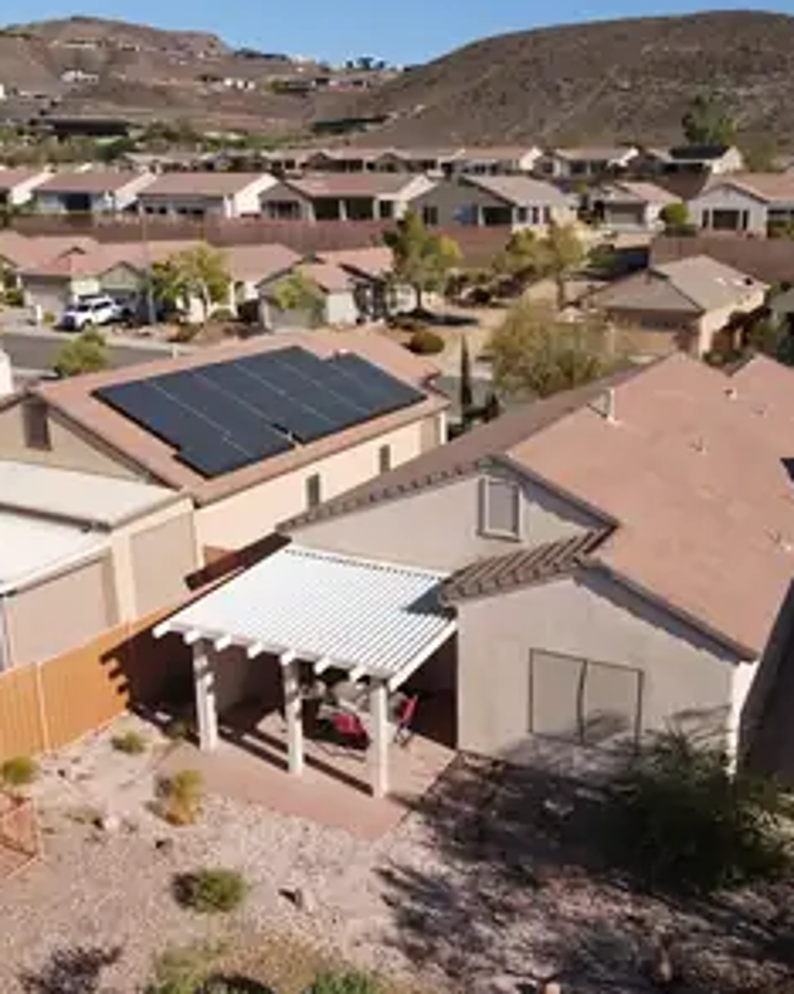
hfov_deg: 45.5
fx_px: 941
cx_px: 478
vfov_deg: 55.7
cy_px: 492
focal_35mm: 32
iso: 100
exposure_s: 1/50
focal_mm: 4.5
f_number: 2.8
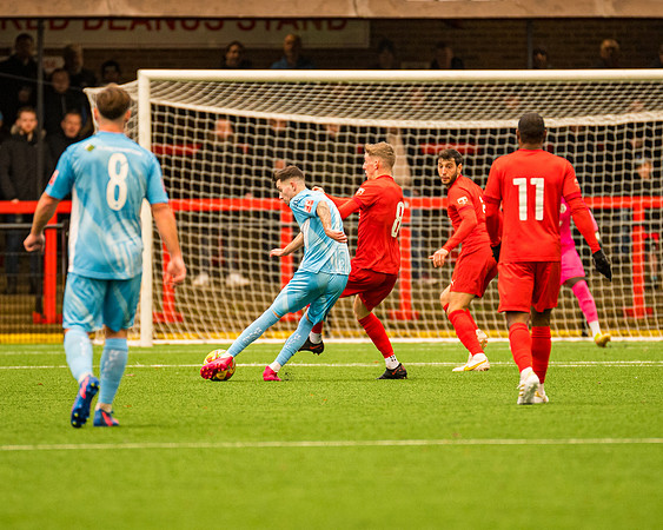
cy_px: 288
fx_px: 11962
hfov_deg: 3.2
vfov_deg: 2.5
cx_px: 335
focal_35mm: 610
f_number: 2.8
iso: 1600
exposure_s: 1/1600
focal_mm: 300
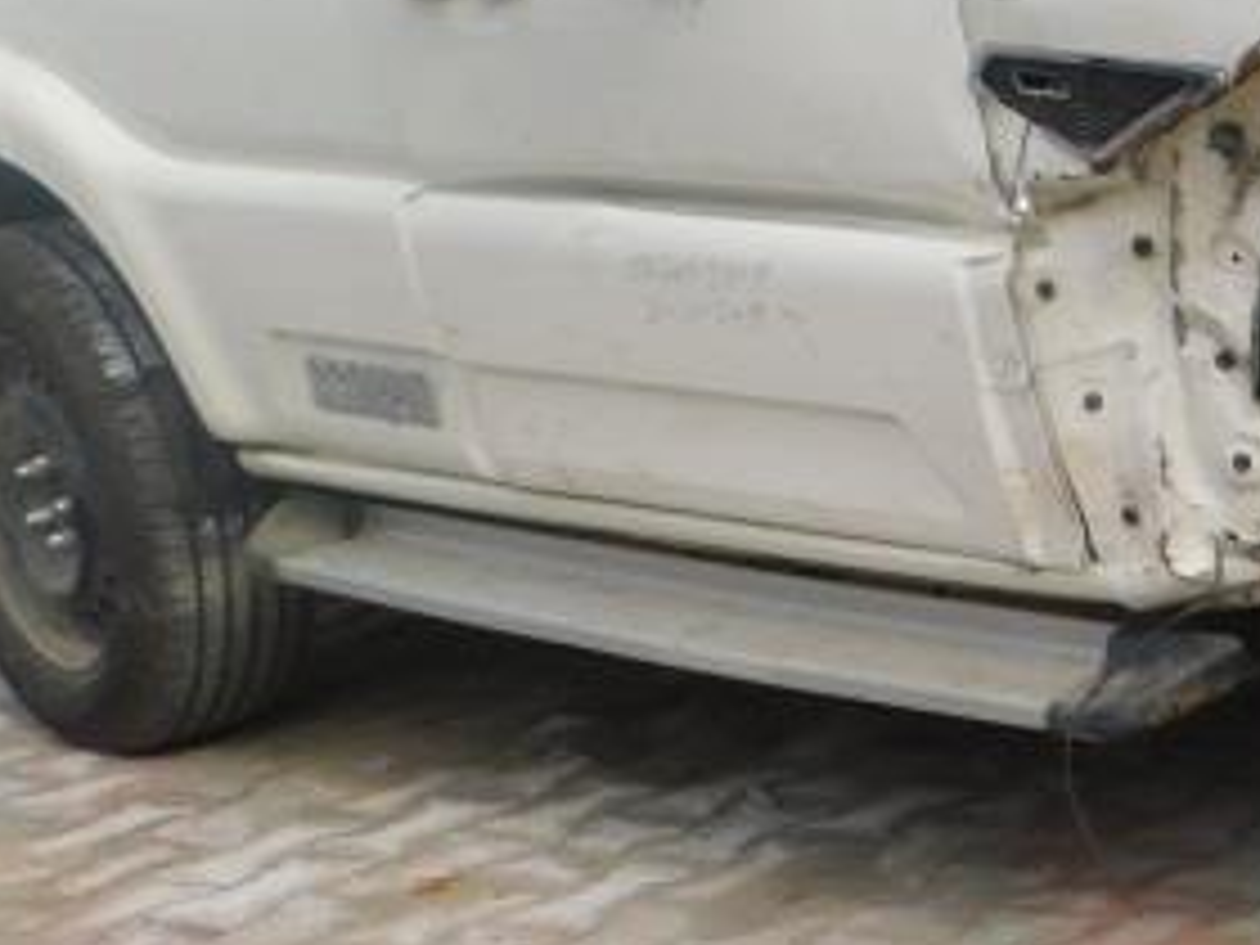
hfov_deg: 19.0
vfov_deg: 17.5
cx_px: 2115
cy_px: 324
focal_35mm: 84
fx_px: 3058
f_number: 3
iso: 125
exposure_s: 1/1250
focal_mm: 4
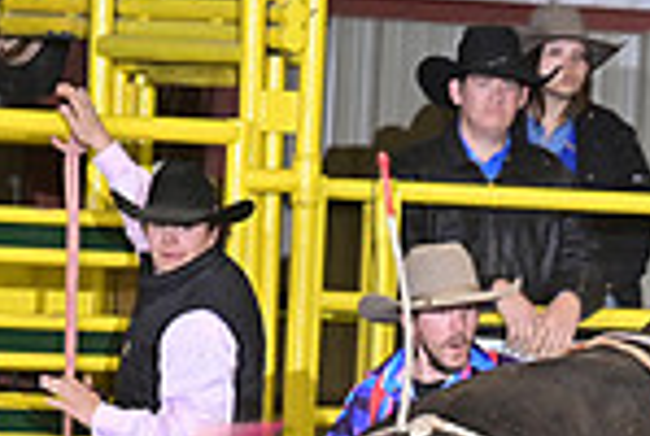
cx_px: 720
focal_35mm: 776
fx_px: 14039
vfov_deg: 1.8
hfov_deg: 2.7
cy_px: 669
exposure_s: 1/250
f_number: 3.2
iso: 1600
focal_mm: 200
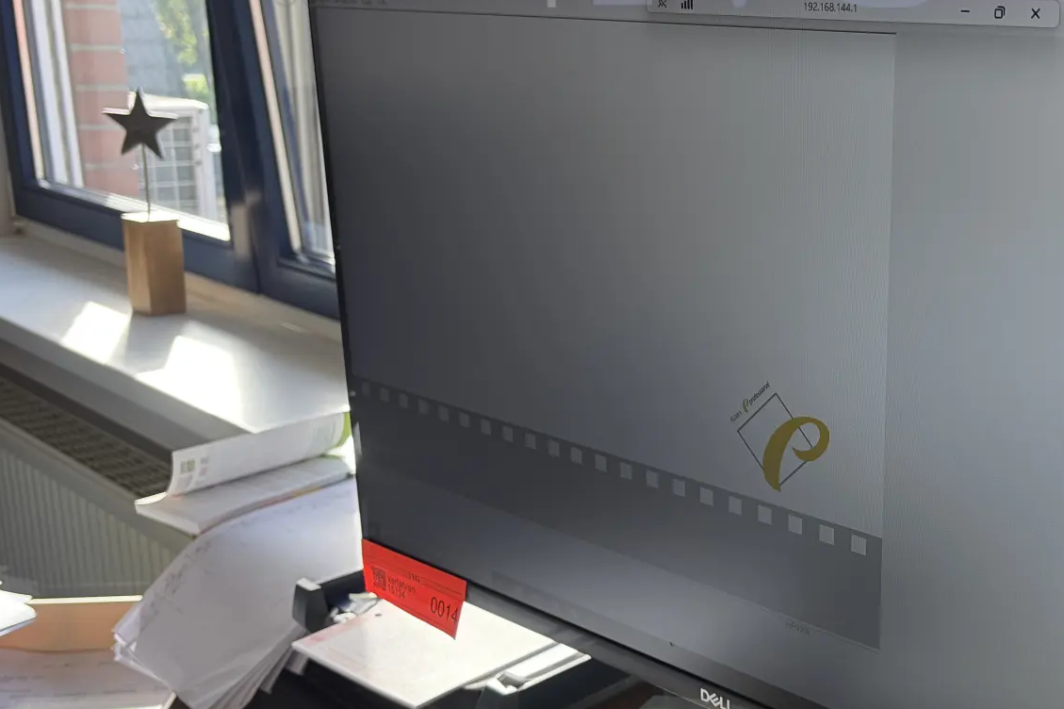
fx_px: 1359
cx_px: 805
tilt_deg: -16.3
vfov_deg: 29.2
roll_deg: -0.7
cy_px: 410
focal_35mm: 46
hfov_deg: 41.4
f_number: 1.6
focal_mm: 5.96
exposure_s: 1/100
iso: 32
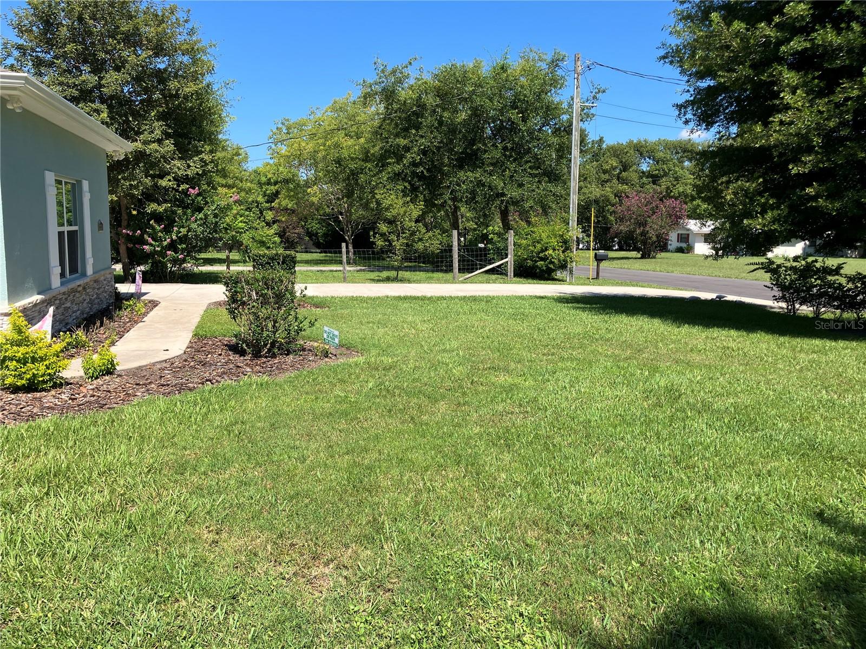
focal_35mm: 28
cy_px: 324
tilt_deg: -6.4
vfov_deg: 49.7
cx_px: 433
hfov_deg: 63.4
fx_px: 700
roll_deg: -0.9
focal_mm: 3.99
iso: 32
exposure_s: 1/1429
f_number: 1.8
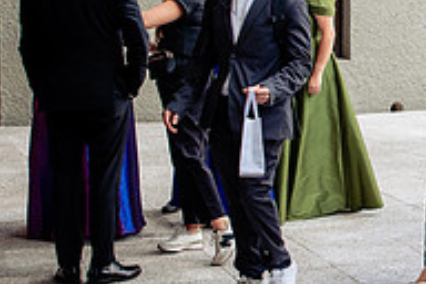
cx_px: 561
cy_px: 54
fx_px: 1254
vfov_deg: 12.9
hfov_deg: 18.0
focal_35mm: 106
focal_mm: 35
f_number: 5
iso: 800
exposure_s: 1/640
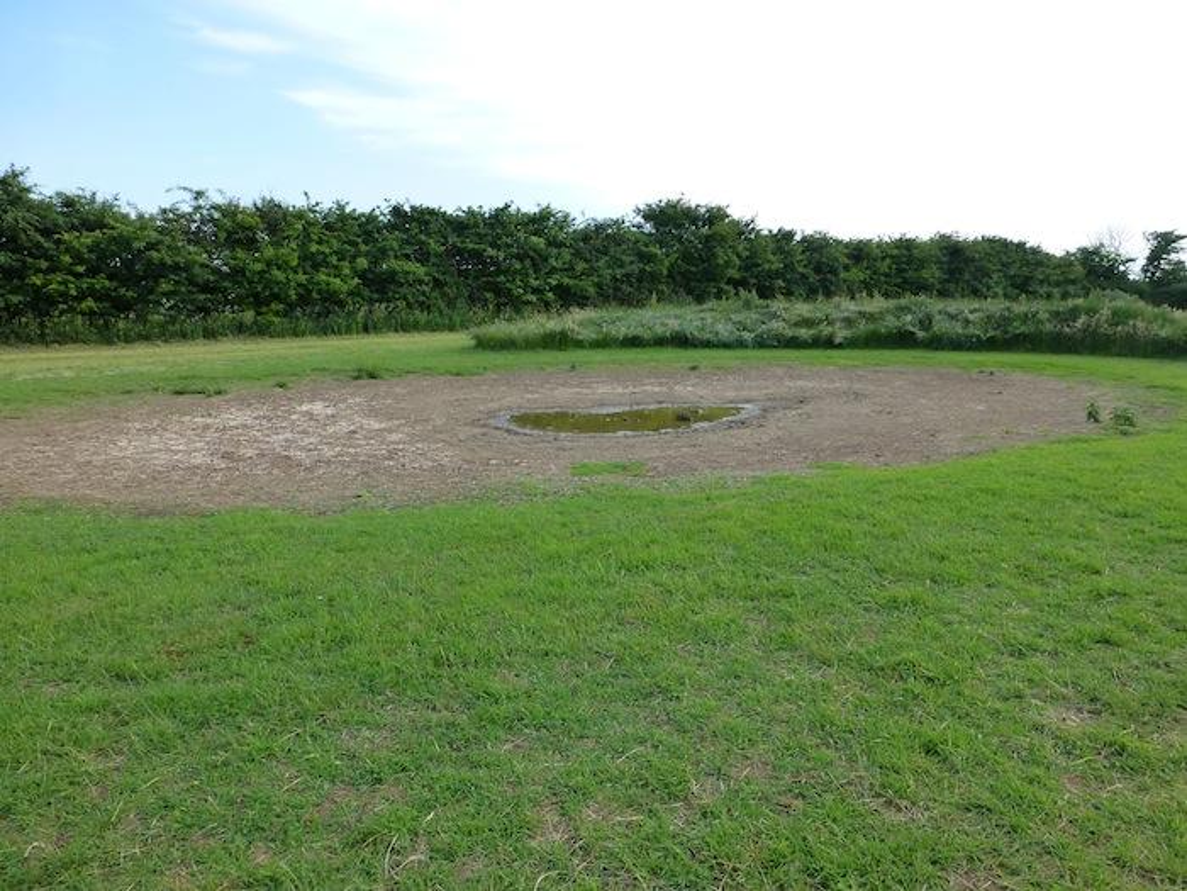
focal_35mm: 24
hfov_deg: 71.6
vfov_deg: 56.8
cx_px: 594
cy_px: 446
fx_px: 823
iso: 160
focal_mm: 4.3
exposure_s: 1/320
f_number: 4
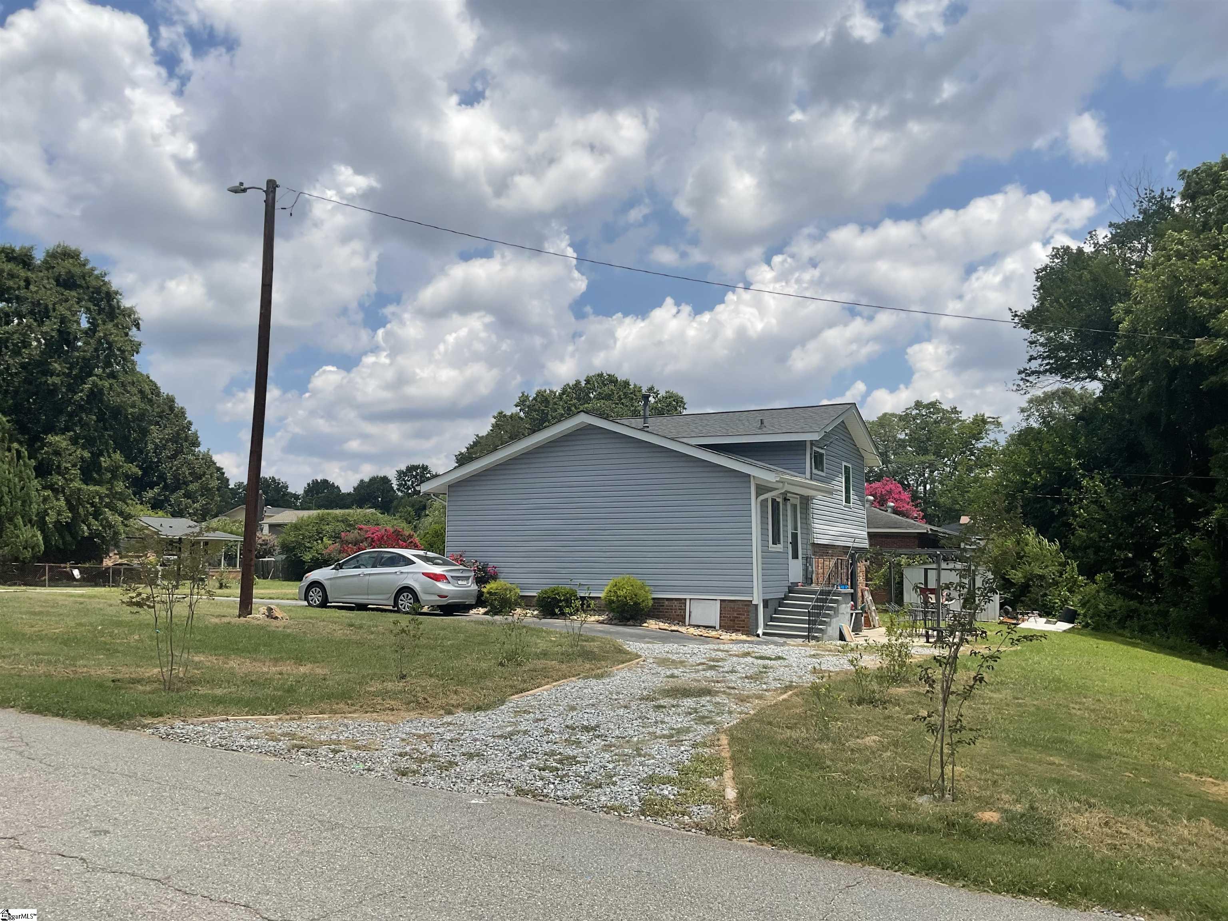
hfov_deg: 61.7
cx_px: 614
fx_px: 1029
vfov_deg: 48.2
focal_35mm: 29
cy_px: 460
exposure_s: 1/3322
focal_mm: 3
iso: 16
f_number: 1.8
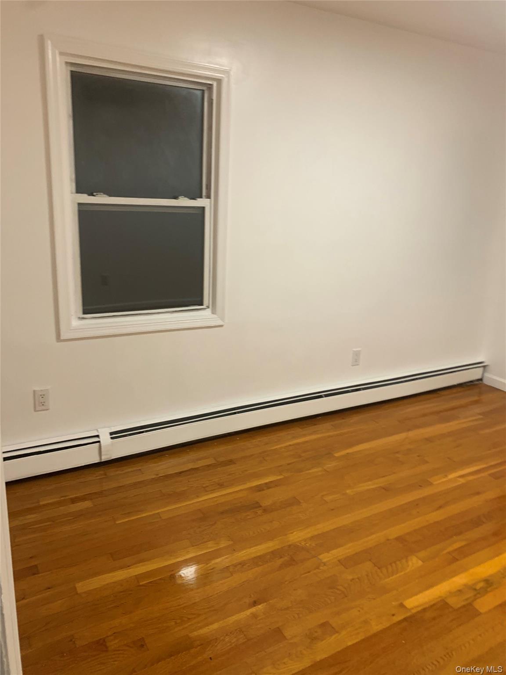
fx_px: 507
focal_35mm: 26
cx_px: 253
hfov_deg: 53.1
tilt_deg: -15.2
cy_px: 338
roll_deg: -3.0
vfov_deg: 67.3
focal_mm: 4.25
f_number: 1.8
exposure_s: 1/60
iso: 125
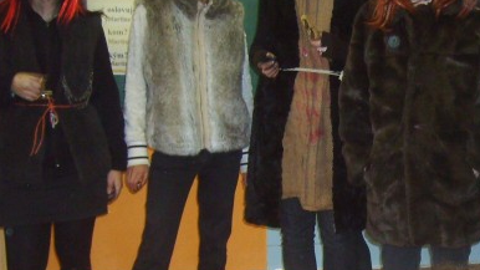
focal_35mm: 79
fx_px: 1005
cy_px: 239
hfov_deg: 26.0
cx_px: 435
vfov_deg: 15.1
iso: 160
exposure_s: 1/45
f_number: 2.8
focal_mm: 5.8
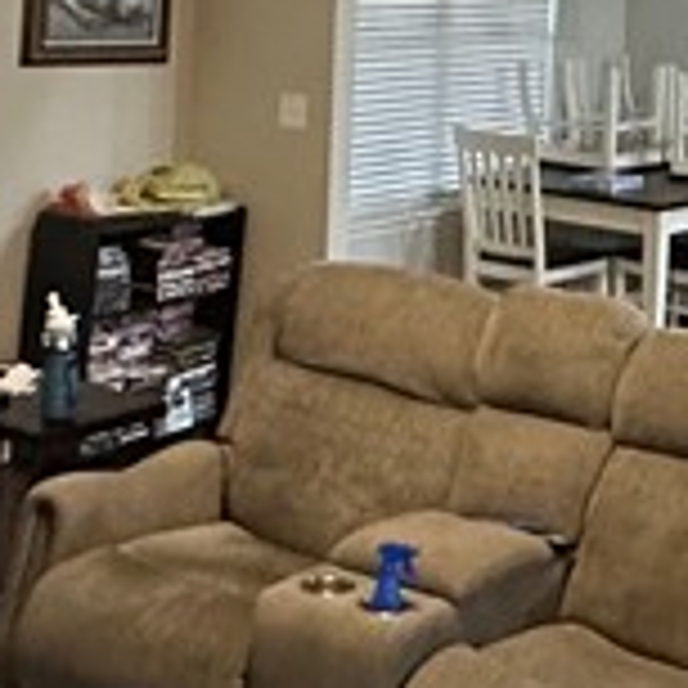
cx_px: 436
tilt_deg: +0.2
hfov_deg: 20.8
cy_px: -112
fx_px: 1866
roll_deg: -1.9
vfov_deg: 19.8
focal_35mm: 83
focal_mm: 2.22
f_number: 2.2
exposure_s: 1/60
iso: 640
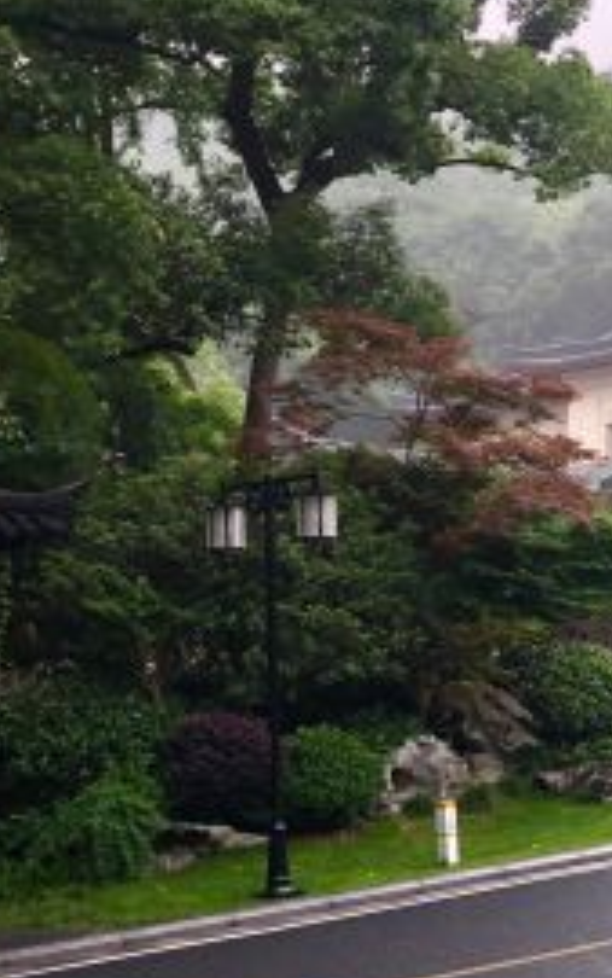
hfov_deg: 15.3
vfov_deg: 26.8
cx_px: 989
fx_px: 2053
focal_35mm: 77
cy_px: 534
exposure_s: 1/120
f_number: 1.8
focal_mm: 4
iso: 64
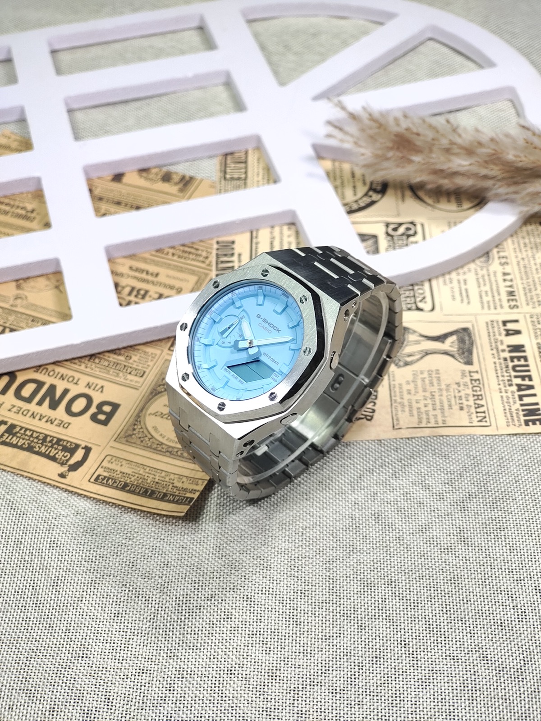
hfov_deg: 29.1
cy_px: 360
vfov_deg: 38.2
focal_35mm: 50
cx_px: 270
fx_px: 1042
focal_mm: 7.55
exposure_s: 1/100
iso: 77
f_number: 2.08
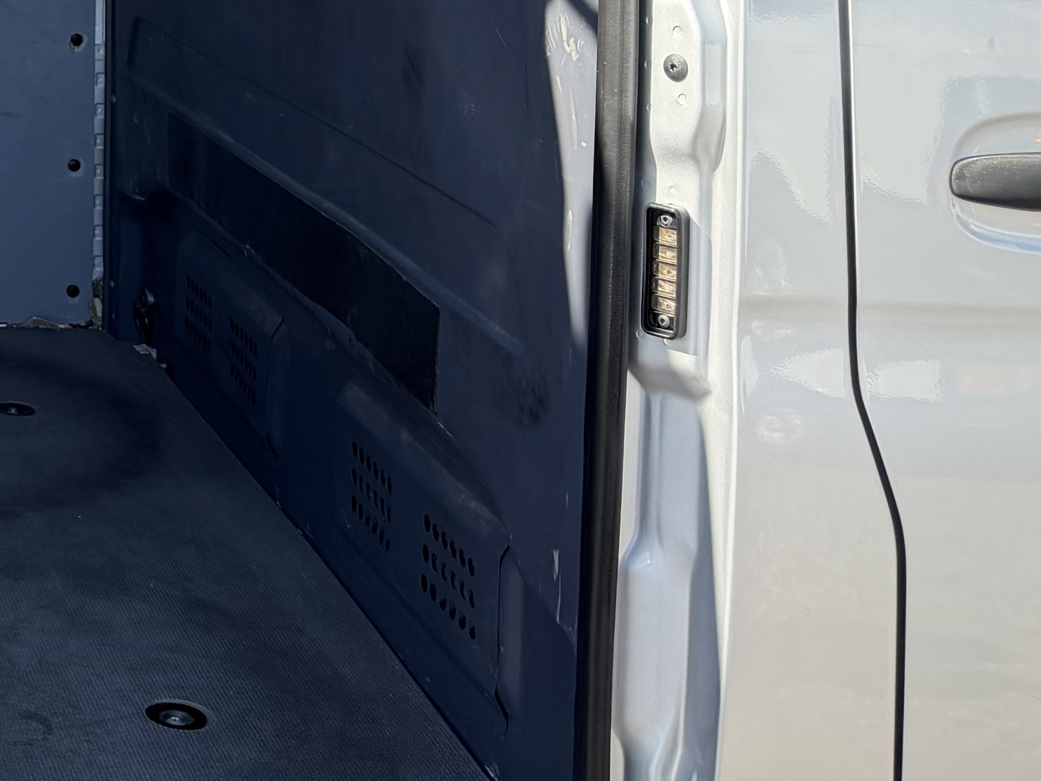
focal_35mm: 70
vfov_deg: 19.9
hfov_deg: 24.1
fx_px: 2105
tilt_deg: -3.9
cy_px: -130
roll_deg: +1.9
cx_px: -337
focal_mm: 6.76
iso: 100
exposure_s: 1/979
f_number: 1.78
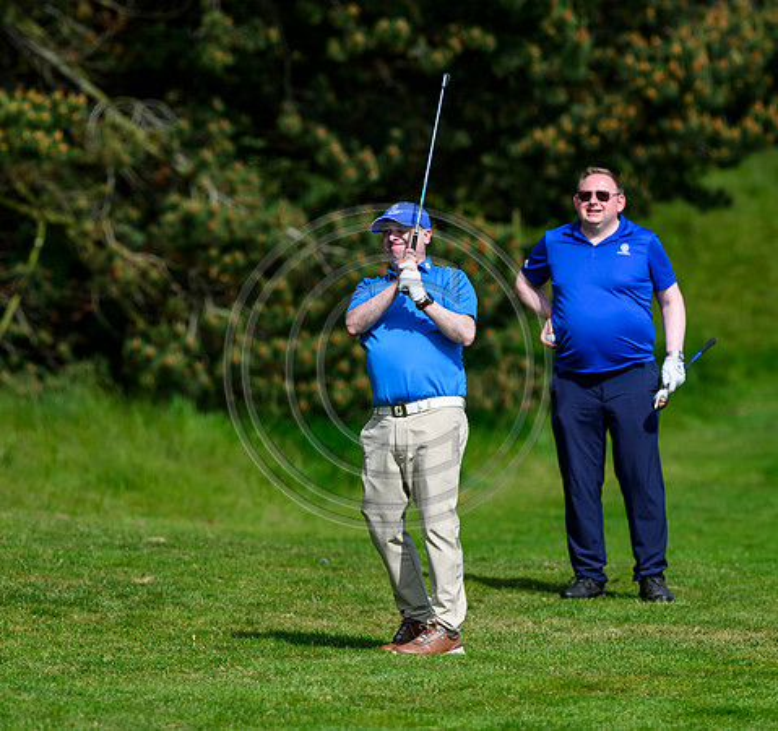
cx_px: 303
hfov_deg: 3.4
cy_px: 370
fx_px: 13153
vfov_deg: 3.2
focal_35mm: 533
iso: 500
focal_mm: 400
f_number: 4.5
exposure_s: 1/5000
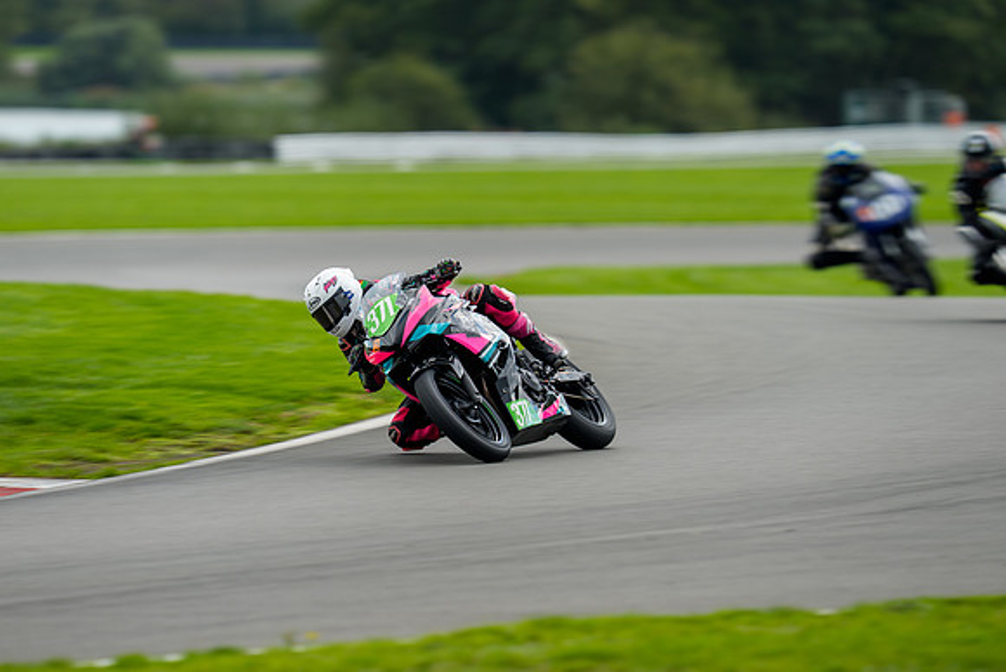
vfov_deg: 3.4
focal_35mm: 400
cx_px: 503
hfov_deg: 5.2
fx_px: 11180
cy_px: 336
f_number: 4.5
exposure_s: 1/160
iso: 125
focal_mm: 400
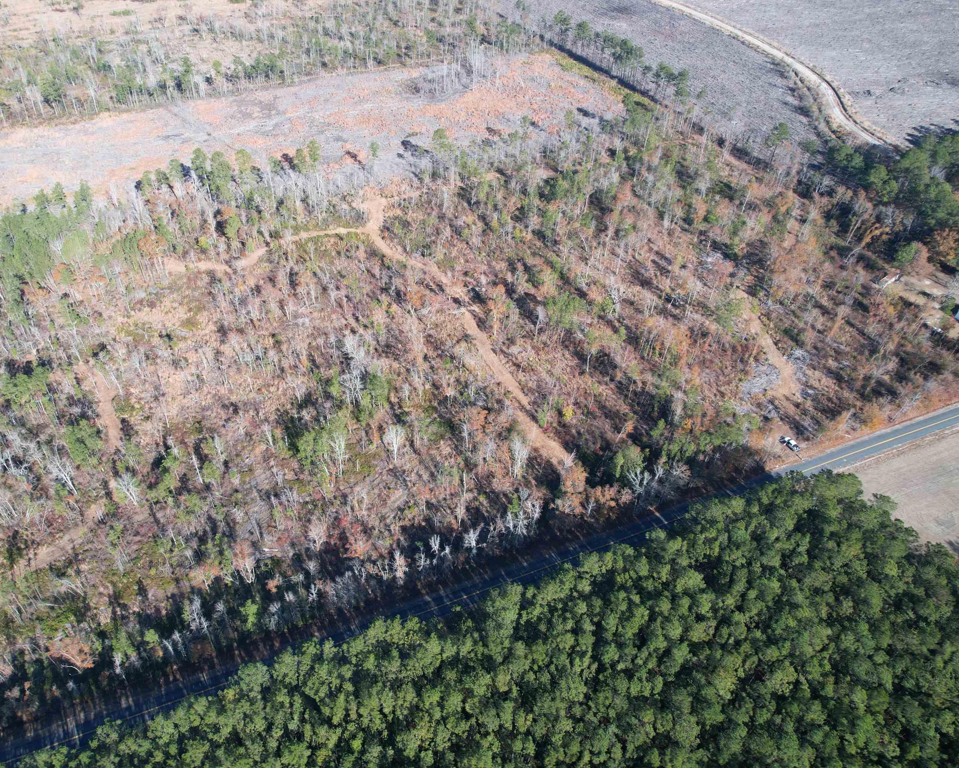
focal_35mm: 25
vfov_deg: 56.8
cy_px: 384
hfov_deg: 67.7
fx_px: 710
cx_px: 404
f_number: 2.8
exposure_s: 1/725
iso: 100
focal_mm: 8.38
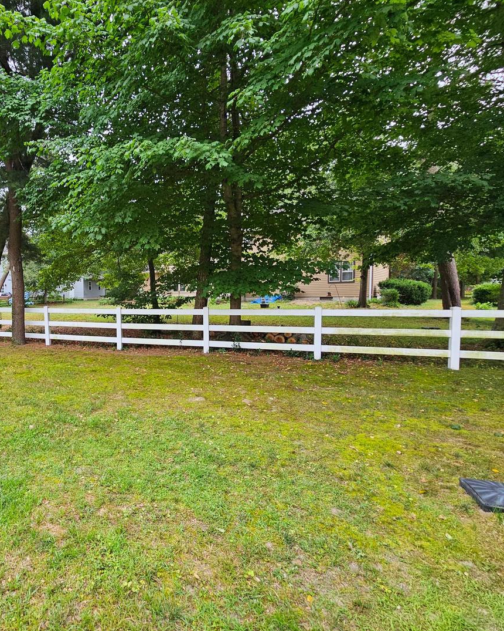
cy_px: 315
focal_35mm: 17
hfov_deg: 71.2
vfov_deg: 89.6
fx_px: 317
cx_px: 120
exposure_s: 1/212
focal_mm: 2.2
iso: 50
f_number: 2.2
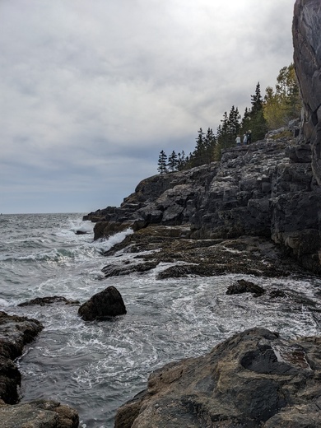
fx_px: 334
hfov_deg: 51.4
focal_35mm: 27
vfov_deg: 65.3
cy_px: 214
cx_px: 160
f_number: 1.73
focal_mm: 4.38
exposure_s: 1/11765
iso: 77
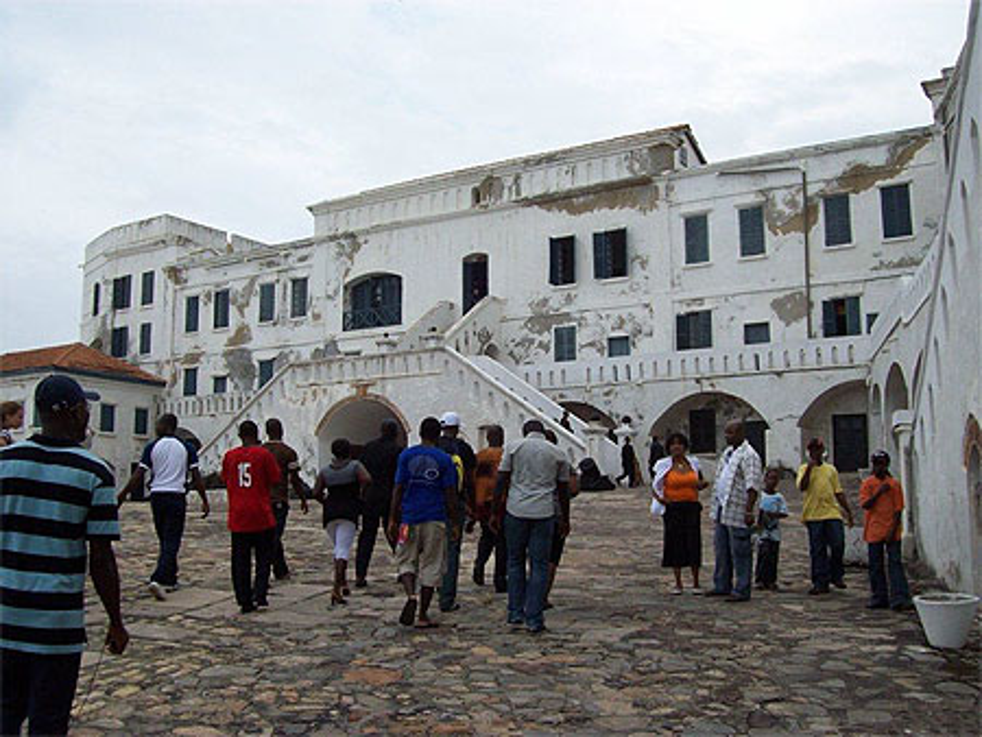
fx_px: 1022
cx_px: 491
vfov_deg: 39.7
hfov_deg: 51.3
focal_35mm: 36
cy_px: 368
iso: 80
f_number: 4.8
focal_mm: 6
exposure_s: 1/272
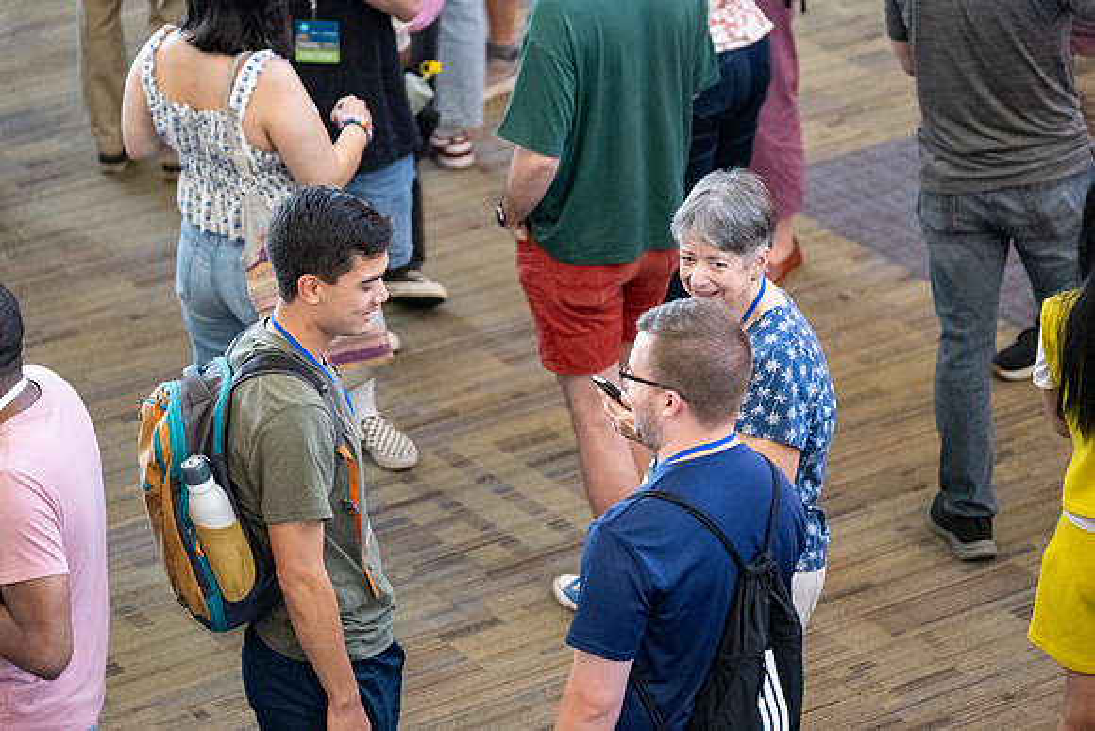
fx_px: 5050
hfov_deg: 12.4
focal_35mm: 166
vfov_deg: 8.3
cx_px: 548
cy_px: 366
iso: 5000
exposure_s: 1/160
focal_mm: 110.6
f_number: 2.8
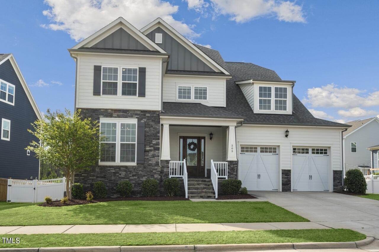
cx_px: 190
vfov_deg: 43.6
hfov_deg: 61.9
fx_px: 316
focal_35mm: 30
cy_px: 126
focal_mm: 30
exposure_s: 1/400
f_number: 10
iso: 320
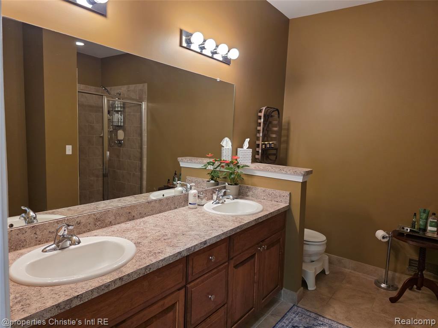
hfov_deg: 73.9
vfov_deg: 58.9
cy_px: 164
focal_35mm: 23
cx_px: 219
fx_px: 291
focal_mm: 6.3
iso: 500
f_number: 1.7
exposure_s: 1/120
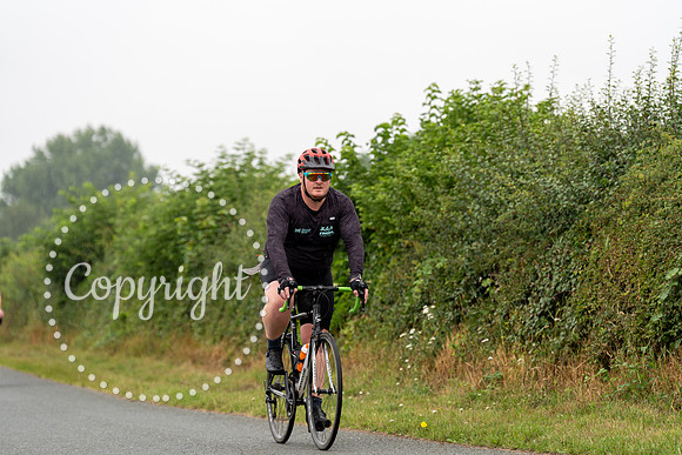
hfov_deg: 16.0
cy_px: 228
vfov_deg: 10.7
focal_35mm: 128
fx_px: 2425
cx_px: 341
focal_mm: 128
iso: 250
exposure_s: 1/400
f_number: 3.2
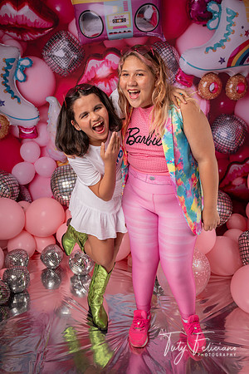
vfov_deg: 55.8
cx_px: 124
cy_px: 187
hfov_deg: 38.9
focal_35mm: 34
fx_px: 353
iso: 125
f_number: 4.5
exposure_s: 1/100
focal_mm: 34
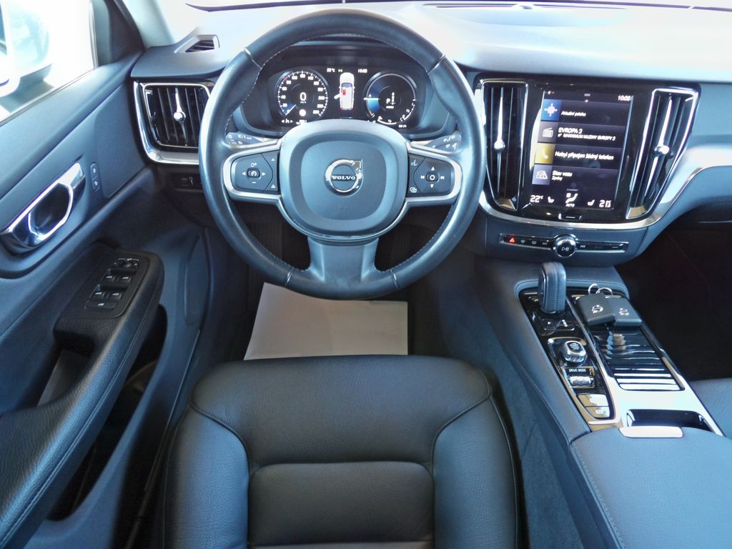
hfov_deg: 71.6
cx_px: 366
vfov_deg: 56.8
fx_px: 508
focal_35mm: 24
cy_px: 274
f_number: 3.2
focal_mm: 4.3
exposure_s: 1/8
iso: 293
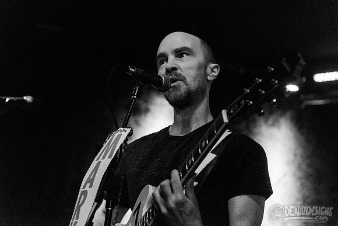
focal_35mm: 62
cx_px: 169
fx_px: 582
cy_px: 113
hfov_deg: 32.4
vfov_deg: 21.9
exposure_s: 1/100
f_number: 3.2
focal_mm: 62
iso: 3200
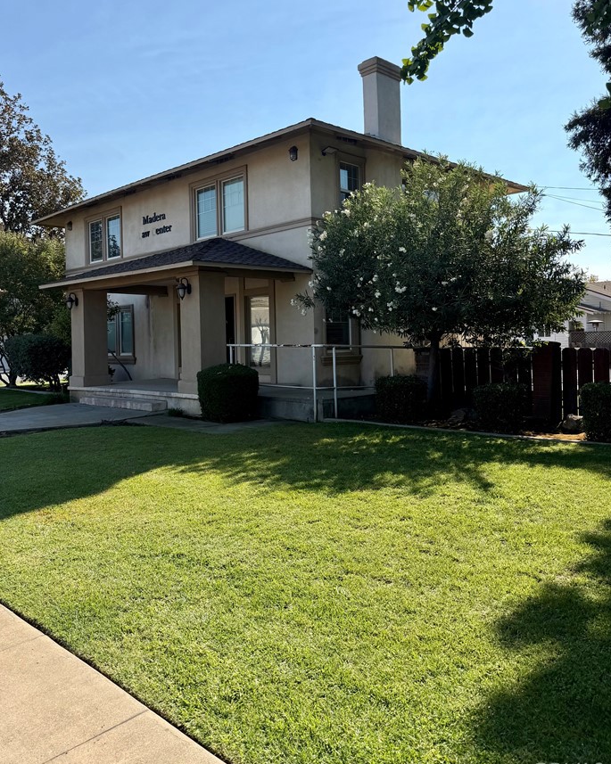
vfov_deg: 61.9
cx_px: 271
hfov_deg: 51.4
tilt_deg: +1.7
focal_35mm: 28
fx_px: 633
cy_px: 327
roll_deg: +1.1
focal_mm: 6.76
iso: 80
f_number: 1.78
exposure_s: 1/4975
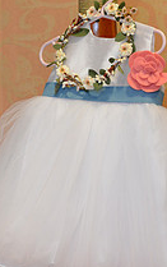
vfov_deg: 8.6
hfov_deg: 5.4
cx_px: 99
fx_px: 1766
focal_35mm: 243
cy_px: 224
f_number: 4
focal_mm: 86
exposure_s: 1/80
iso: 800
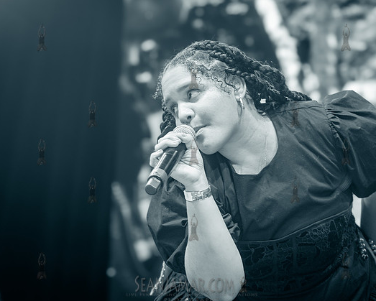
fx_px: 1503
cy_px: 107
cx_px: 248
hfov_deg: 14.2
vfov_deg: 11.4
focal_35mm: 135
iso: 1000
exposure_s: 1/400
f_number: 4
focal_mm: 92
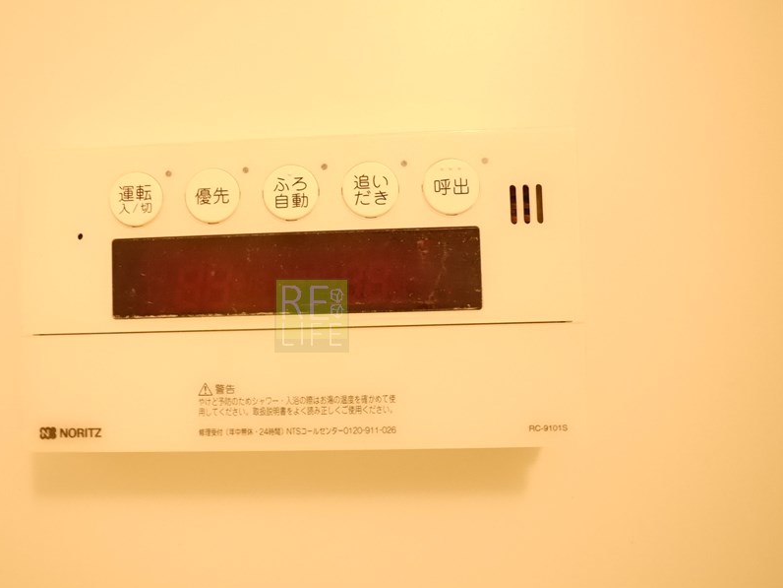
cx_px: 312
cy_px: 315
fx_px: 407
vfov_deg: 71.5
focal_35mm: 18
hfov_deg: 86.6
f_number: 4
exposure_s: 1/25
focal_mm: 7
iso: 3200
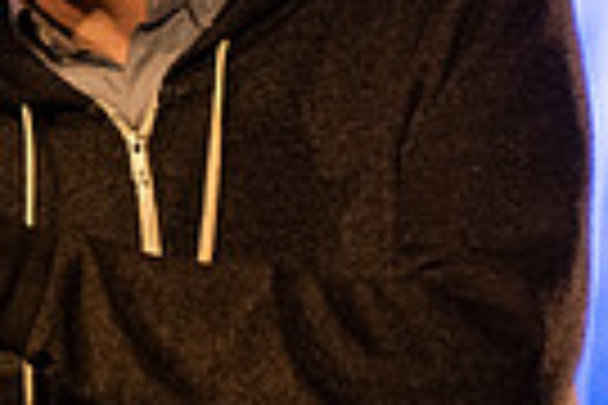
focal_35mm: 347
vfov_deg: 4.0
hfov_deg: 5.9
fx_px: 5860
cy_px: 110
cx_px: -270
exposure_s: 1/80
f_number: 3.2
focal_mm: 70
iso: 3200
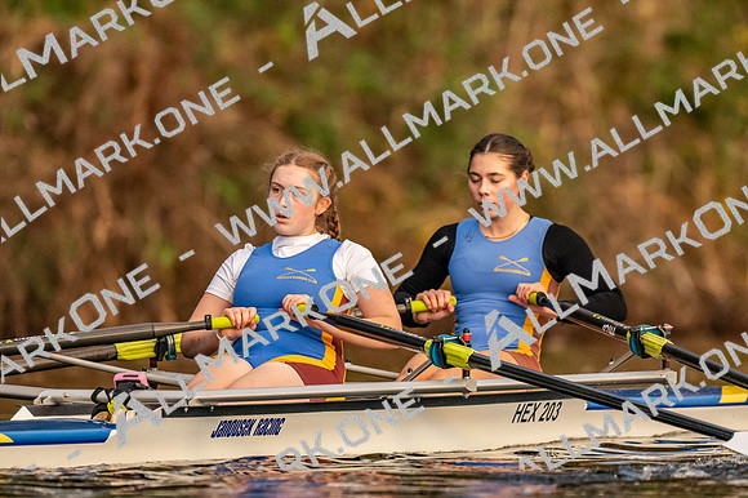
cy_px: 249
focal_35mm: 900
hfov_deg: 2.3
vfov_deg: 1.5
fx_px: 18689
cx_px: 374
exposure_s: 1/2500
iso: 3200
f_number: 4
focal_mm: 600
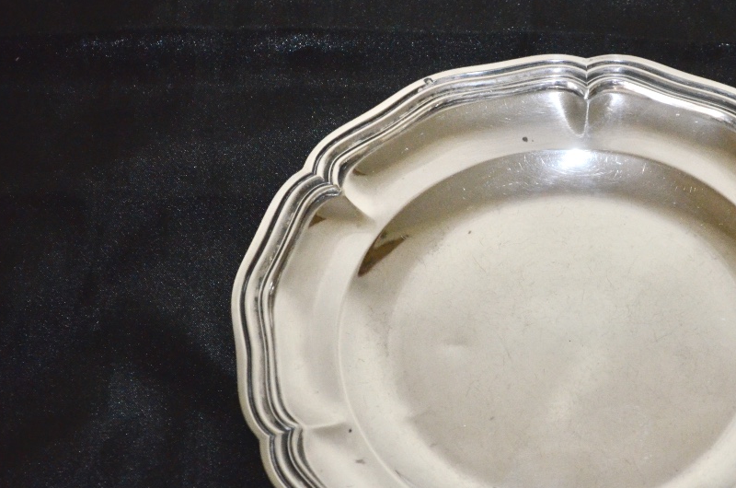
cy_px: 303
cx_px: 538
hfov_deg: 16.5
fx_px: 2525
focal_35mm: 124
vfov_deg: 11.0
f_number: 5.6
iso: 3200
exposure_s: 1/60
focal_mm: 55
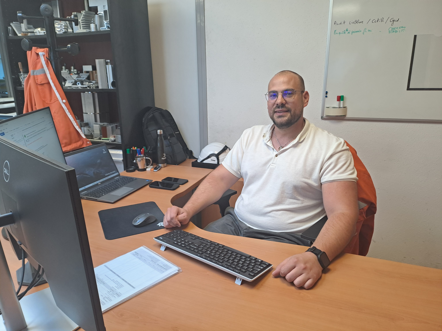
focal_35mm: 25
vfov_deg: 54.9
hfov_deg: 69.4
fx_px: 319
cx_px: 221
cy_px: 166
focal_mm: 4.65
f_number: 1.8
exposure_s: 1/50
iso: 100
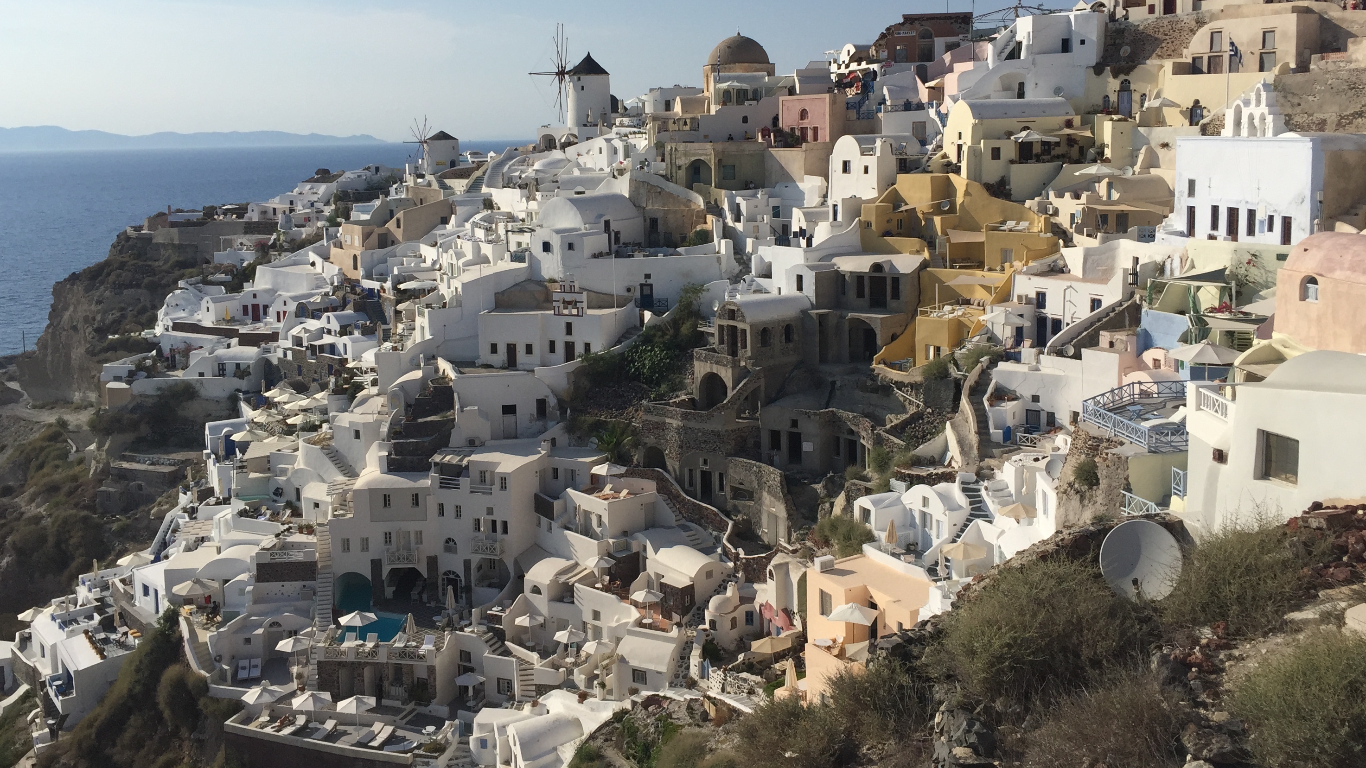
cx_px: 676
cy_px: 282
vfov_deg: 33.5
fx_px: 1268
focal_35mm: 35
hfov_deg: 56.6
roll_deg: -0.2
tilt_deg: -6.4
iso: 32
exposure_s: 1/4405
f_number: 2.2
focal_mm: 4.15
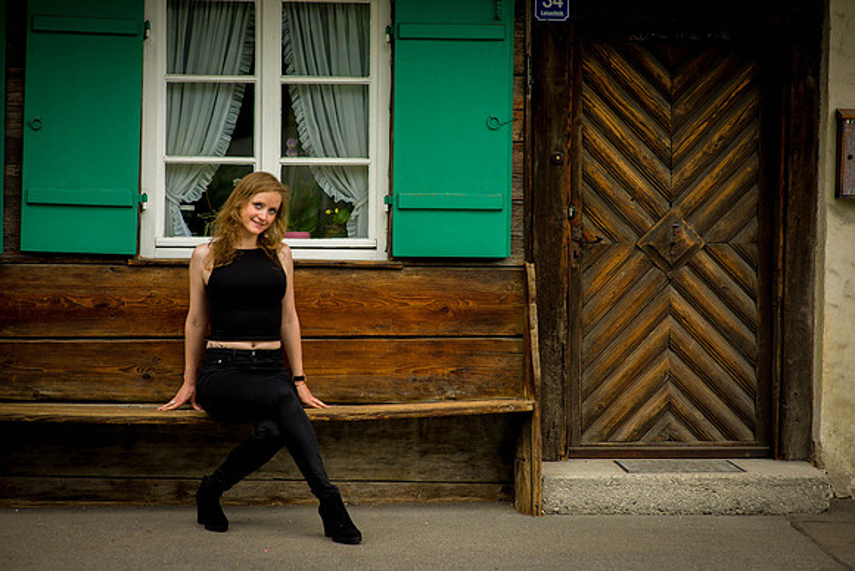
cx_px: 428
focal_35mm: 85
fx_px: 2019
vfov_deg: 16.1
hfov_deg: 23.9
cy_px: 286
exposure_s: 1/800
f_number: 3.2
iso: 250
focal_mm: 85
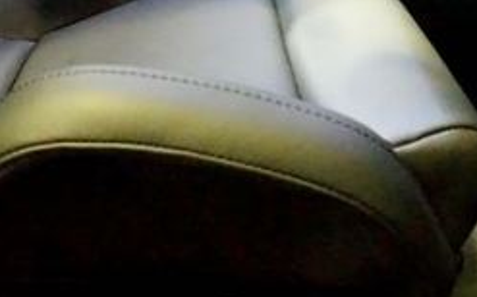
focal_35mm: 58
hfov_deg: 34.8
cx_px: 162
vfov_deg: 21.6
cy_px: 3
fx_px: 753
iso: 16000
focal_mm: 16
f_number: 6.3
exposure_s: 1/50
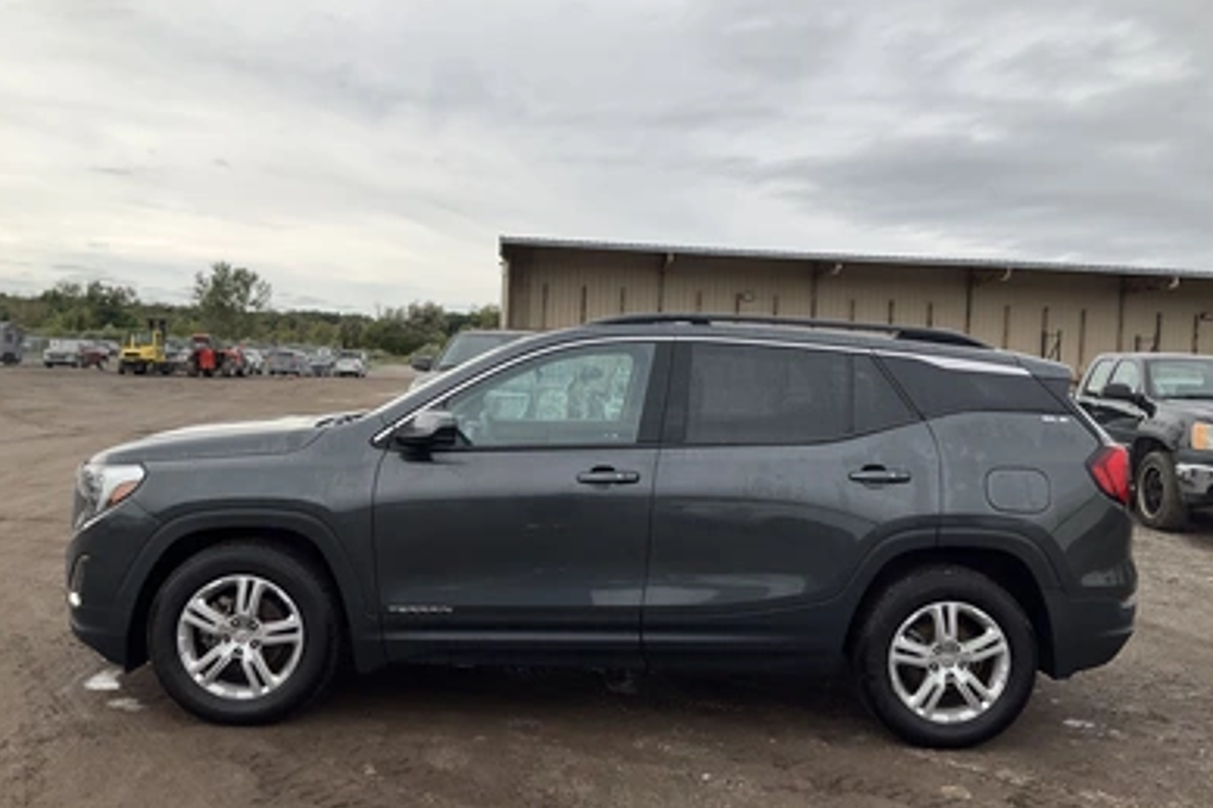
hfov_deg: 60.3
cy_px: 381
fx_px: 1044
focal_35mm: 31
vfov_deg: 42.3
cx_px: 608
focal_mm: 3
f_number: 1.8
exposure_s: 1/2538
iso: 25
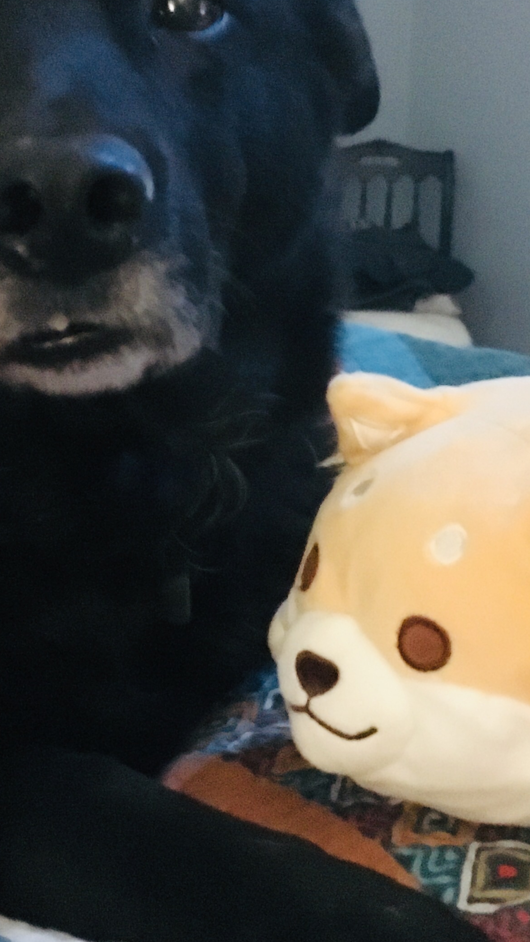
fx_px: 1524
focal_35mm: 61
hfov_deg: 19.7
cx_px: 290
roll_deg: -1.9
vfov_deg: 34.3
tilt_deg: -13.2
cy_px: 409
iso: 2000
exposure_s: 1/15
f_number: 2.2
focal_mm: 4.15
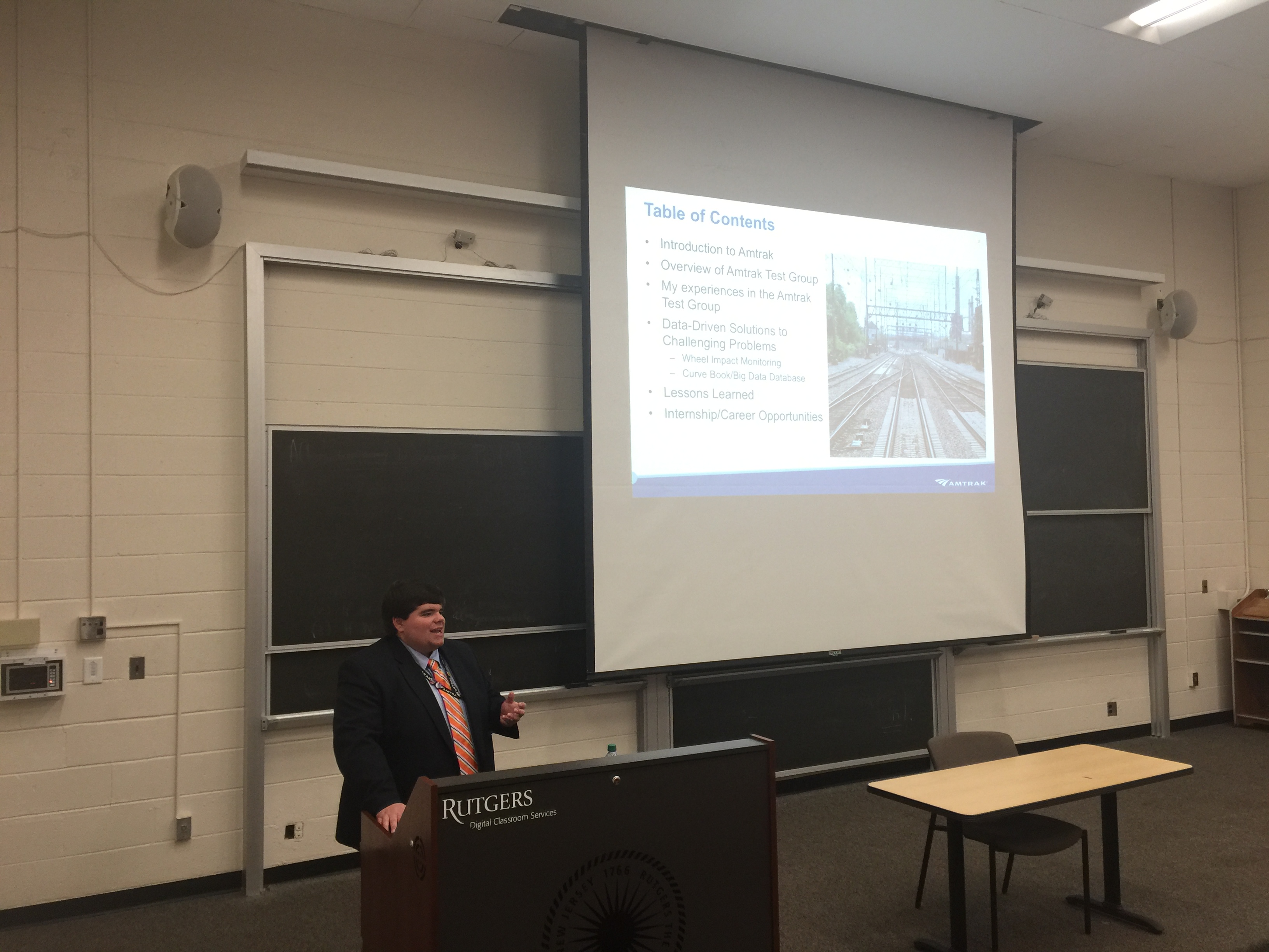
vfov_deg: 48.2
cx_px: 634
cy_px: 476
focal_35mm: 29
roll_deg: +1.0
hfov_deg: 61.7
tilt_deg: +1.4
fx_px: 1063
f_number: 2.2
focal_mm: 4.15
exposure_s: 1/15
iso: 50
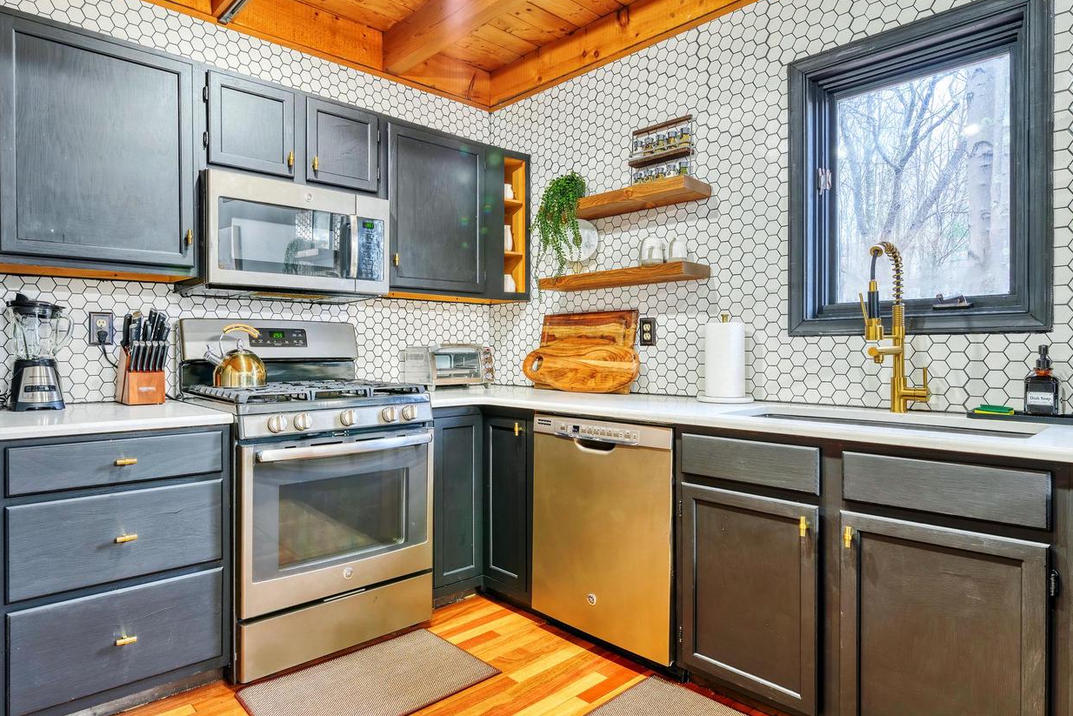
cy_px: 354
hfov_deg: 80.8
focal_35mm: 21
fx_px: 626
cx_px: 471
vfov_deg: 59.5
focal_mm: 18
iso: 200
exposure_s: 1/2.5
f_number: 11
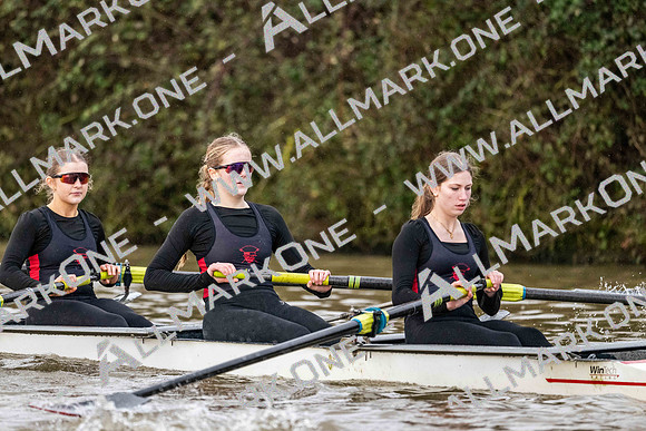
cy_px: 216
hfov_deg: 5.2
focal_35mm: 400
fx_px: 7179
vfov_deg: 3.4
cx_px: 323
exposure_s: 1/1600
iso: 4000
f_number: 4.5
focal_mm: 400
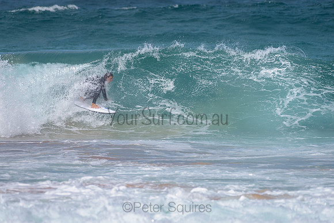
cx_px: 137
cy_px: 96
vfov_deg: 2.2
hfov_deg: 3.4
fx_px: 5692
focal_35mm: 613
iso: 100
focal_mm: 500
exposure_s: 1/2000
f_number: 5.6
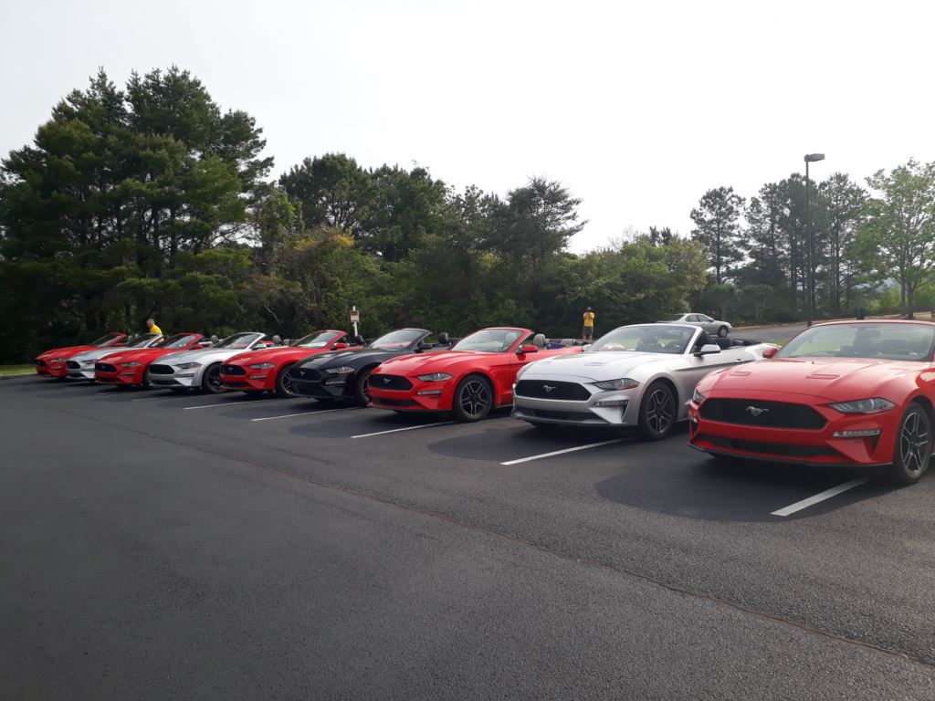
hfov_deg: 65.3
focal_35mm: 27
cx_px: 468
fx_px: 729
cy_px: 350
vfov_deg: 51.4
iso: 40
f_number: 1.9
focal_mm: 3.6
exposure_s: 1/917
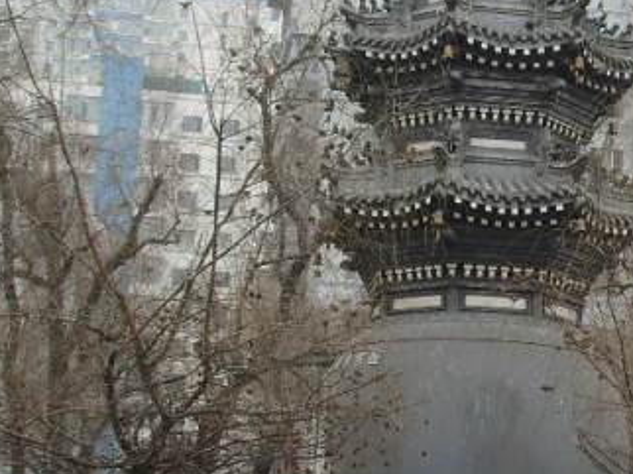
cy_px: 301
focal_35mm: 97
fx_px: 1772
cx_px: 592
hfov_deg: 19.8
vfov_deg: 15.2
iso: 50
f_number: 3.5
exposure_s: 1/180
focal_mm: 6.6
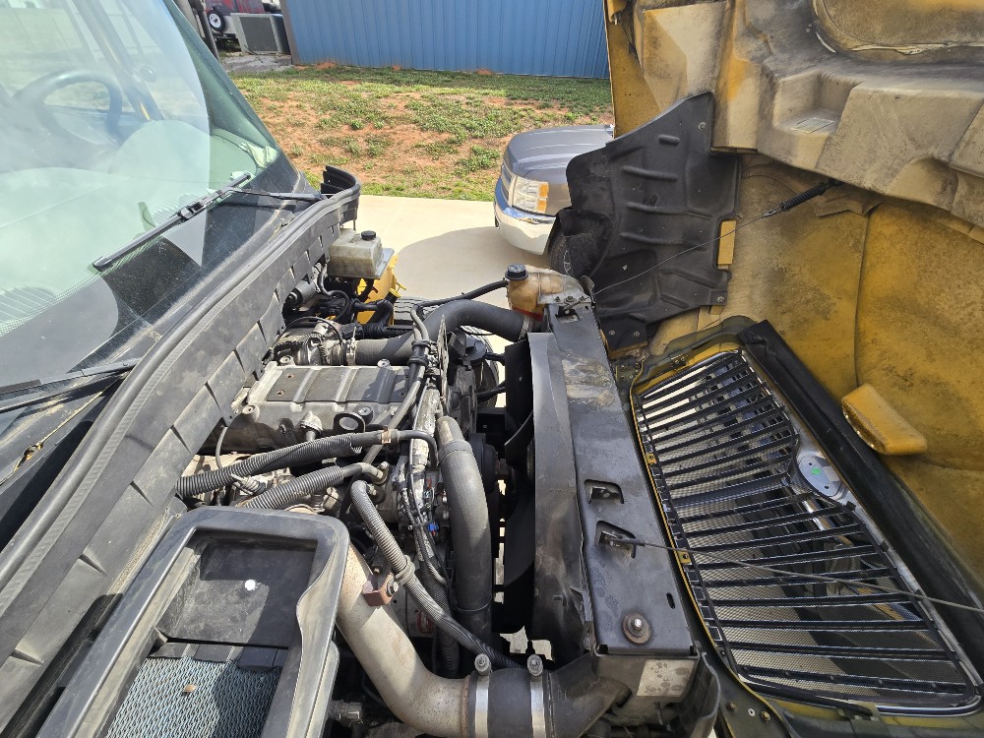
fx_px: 370
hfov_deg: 106.2
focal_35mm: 13
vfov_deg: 89.9
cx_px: 492
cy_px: 369
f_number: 2.2
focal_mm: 2.2
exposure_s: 1/599
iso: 50
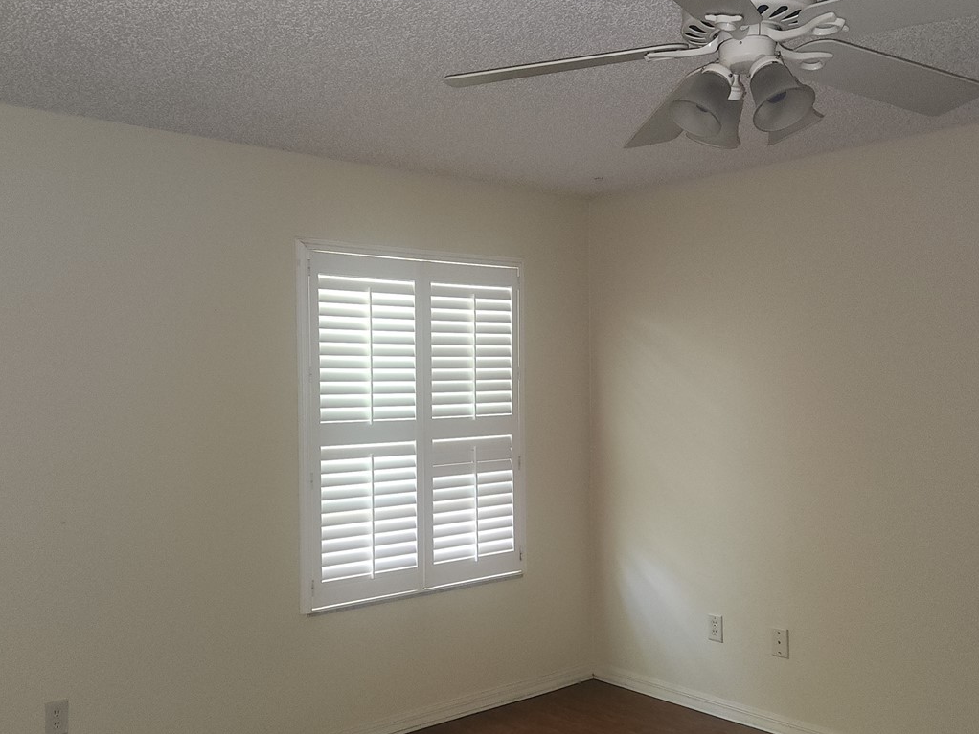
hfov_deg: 51.2
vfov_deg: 39.7
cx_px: 436
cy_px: 391
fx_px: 1018
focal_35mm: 36
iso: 125
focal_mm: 5.4
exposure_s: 1/14.5
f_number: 1.8
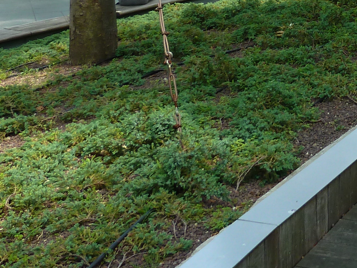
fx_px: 805
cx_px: 463
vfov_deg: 17.6
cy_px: -90
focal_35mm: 78
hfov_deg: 22.4
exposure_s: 1/100
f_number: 3.3
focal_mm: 4.1
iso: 80
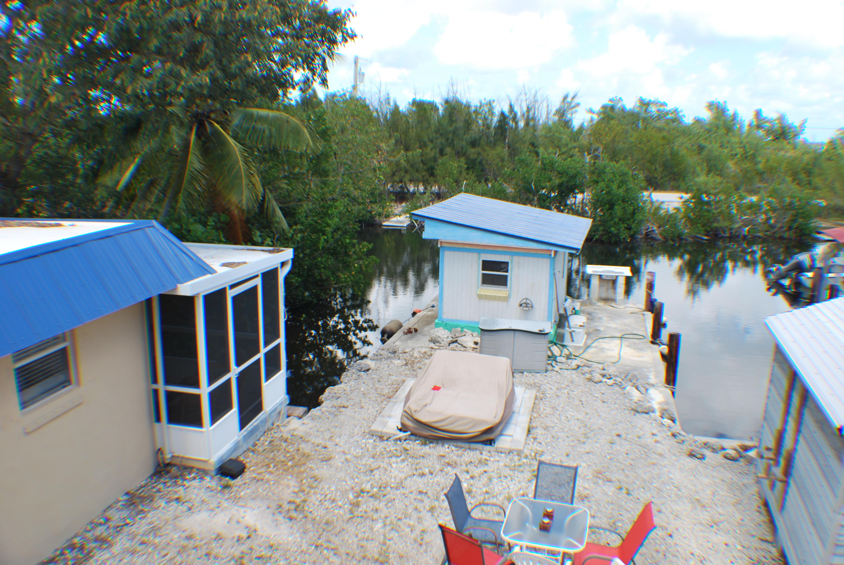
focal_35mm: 36
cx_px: 422
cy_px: 282
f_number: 6.3
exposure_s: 1/160
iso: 100
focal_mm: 24
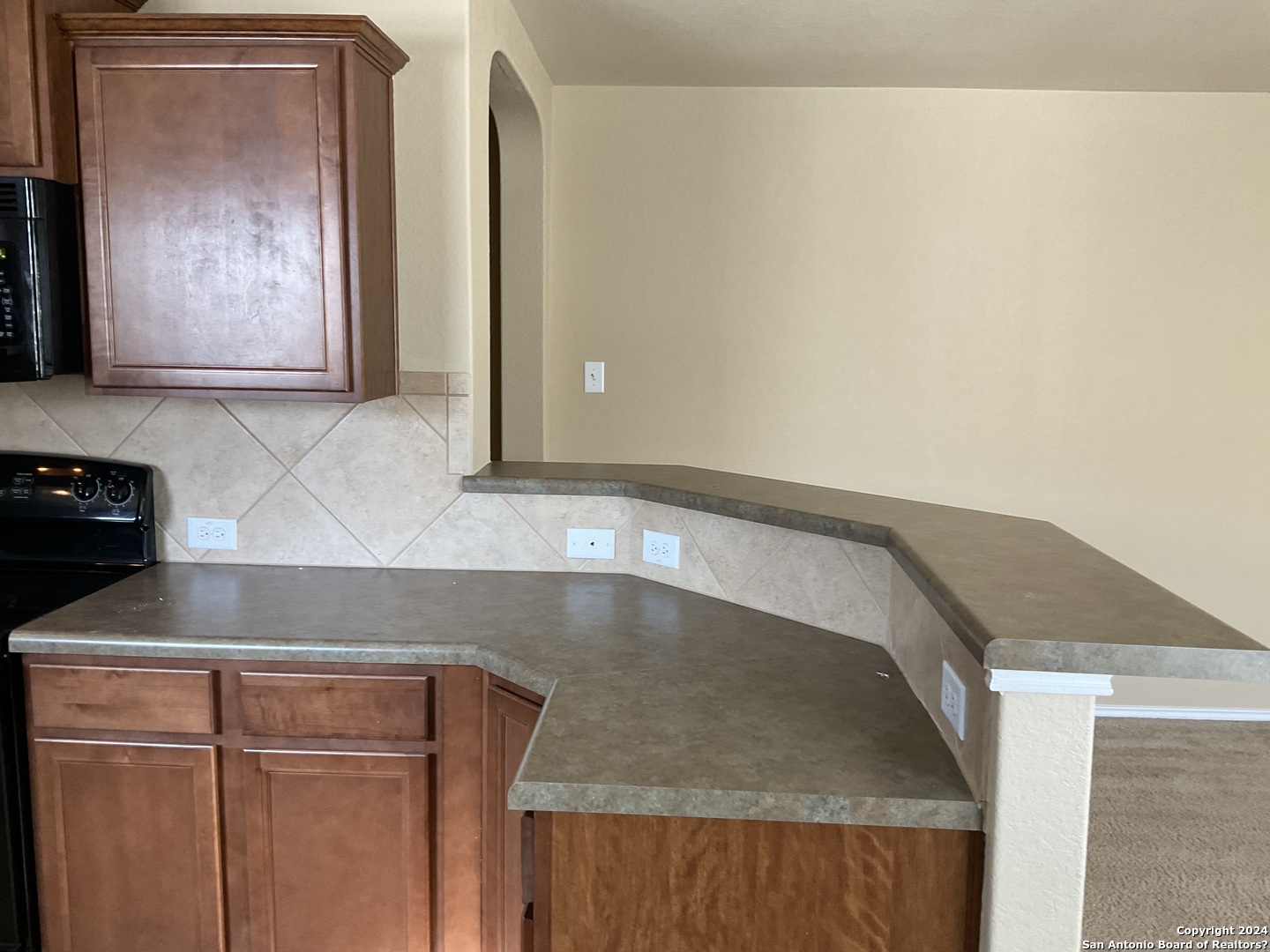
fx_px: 1064
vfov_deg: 48.2
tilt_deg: -9.3
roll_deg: -1.0
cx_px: 635
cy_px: 476
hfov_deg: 61.7
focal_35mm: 29
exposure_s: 1/60
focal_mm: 3
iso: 80
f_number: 1.8
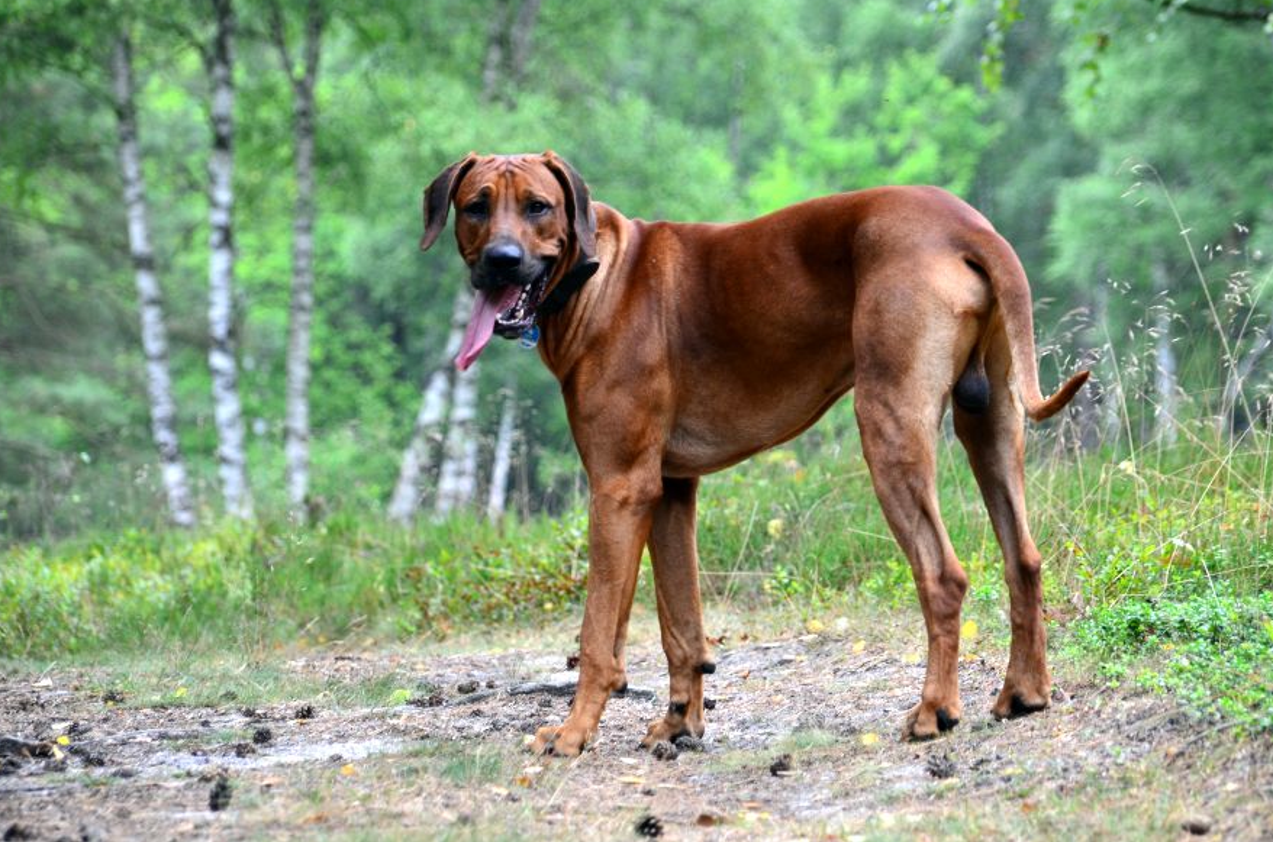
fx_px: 8134
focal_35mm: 231
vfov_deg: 5.9
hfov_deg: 8.9
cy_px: 364
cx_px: 663
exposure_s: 1/160
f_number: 5.6
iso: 400
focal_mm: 135
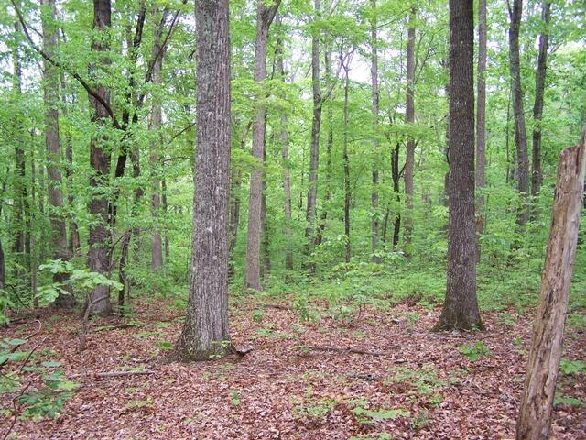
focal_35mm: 38
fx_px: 643
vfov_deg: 37.7
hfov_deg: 49.0
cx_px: 293
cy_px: 220
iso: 80
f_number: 2.8
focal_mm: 6.3
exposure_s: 1/90
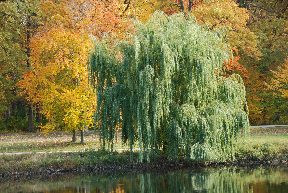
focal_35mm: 135
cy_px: 96
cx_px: 144
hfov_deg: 15.2
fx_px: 1081
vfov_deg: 10.2
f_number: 5.3
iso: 125
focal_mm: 90
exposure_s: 1/80
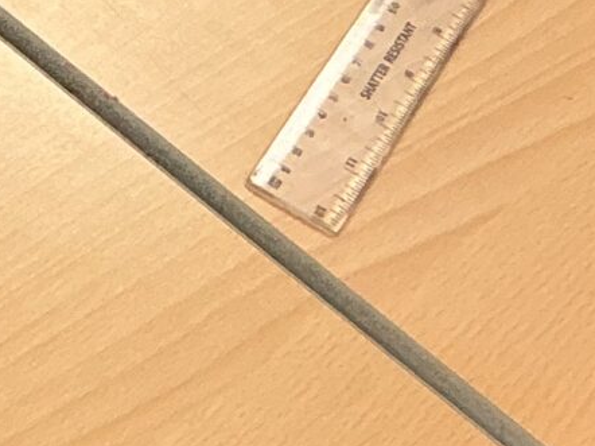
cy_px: -283
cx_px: -512
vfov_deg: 8.6
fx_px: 2886
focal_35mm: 168
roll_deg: -12.4
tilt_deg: -40.7
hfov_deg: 10.9
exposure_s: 1/60
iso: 80
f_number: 1.8
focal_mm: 3
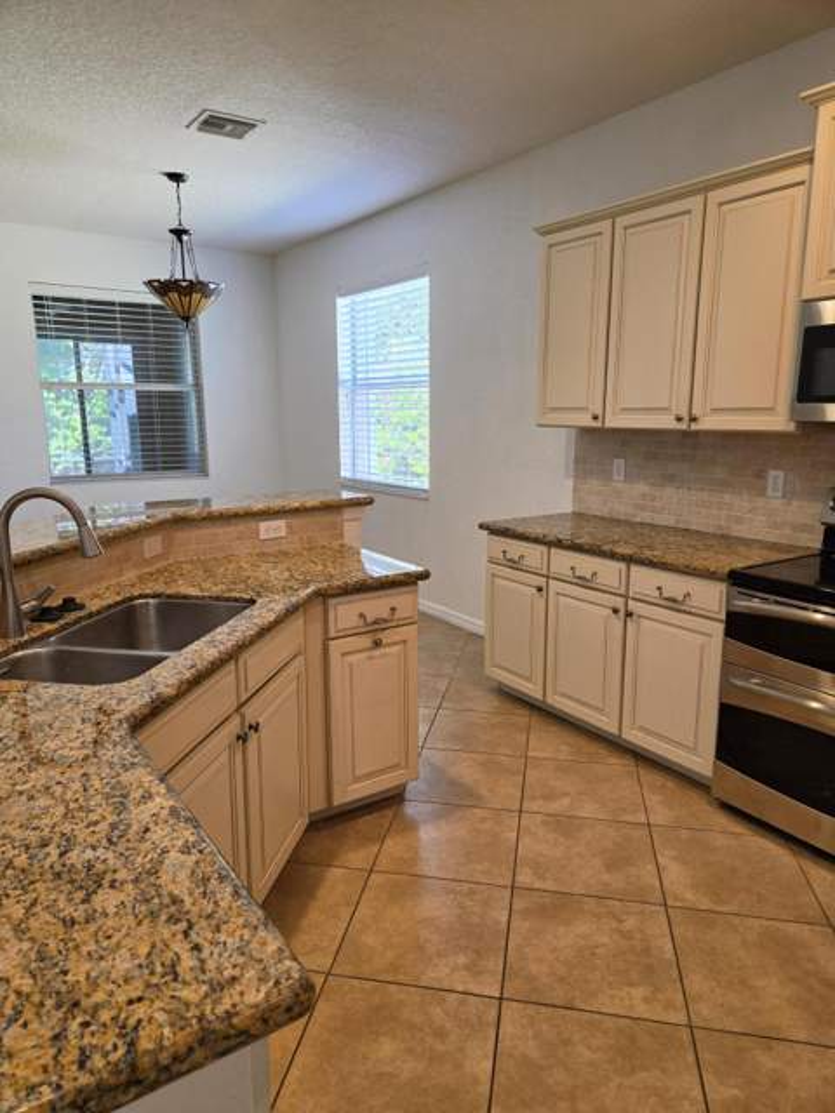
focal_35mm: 23
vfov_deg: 73.9
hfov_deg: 58.9
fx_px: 740
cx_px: 418
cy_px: 556
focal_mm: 5.4
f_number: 1.8
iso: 125
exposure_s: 1/120
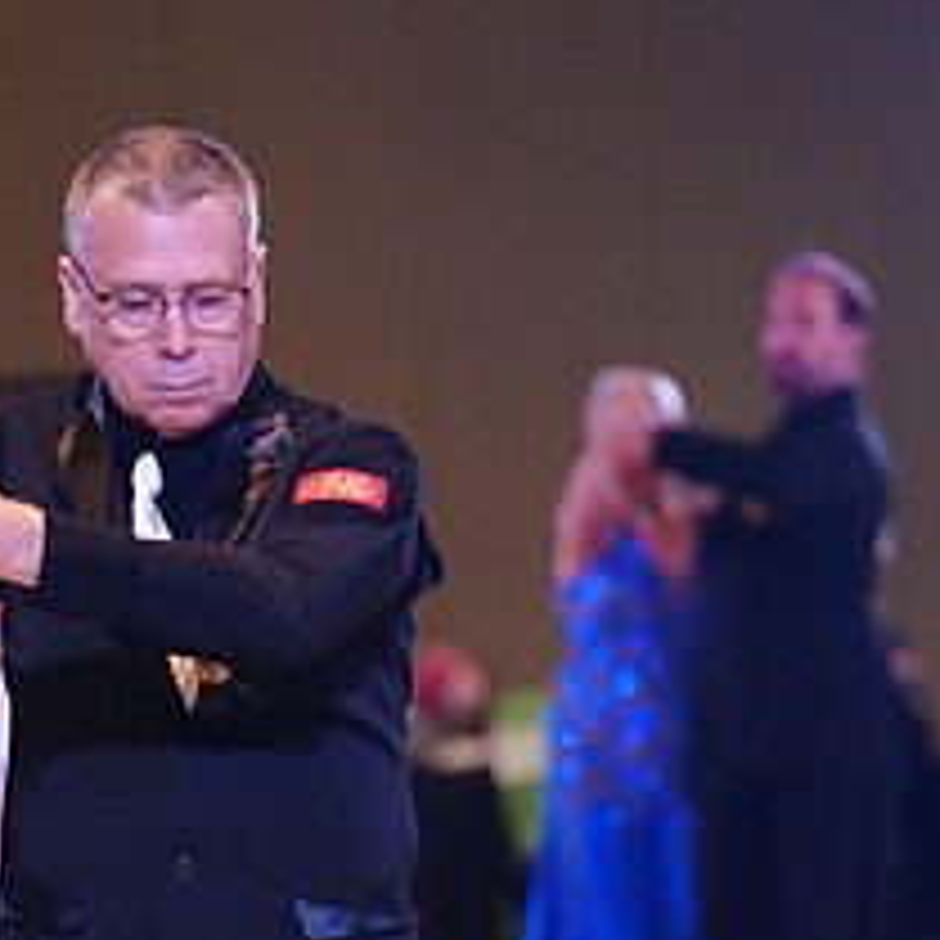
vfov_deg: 7.0
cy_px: 1160
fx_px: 7619
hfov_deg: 7.0
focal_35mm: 248
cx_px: 101
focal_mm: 105
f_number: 2.8
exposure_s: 1/500
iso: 5000
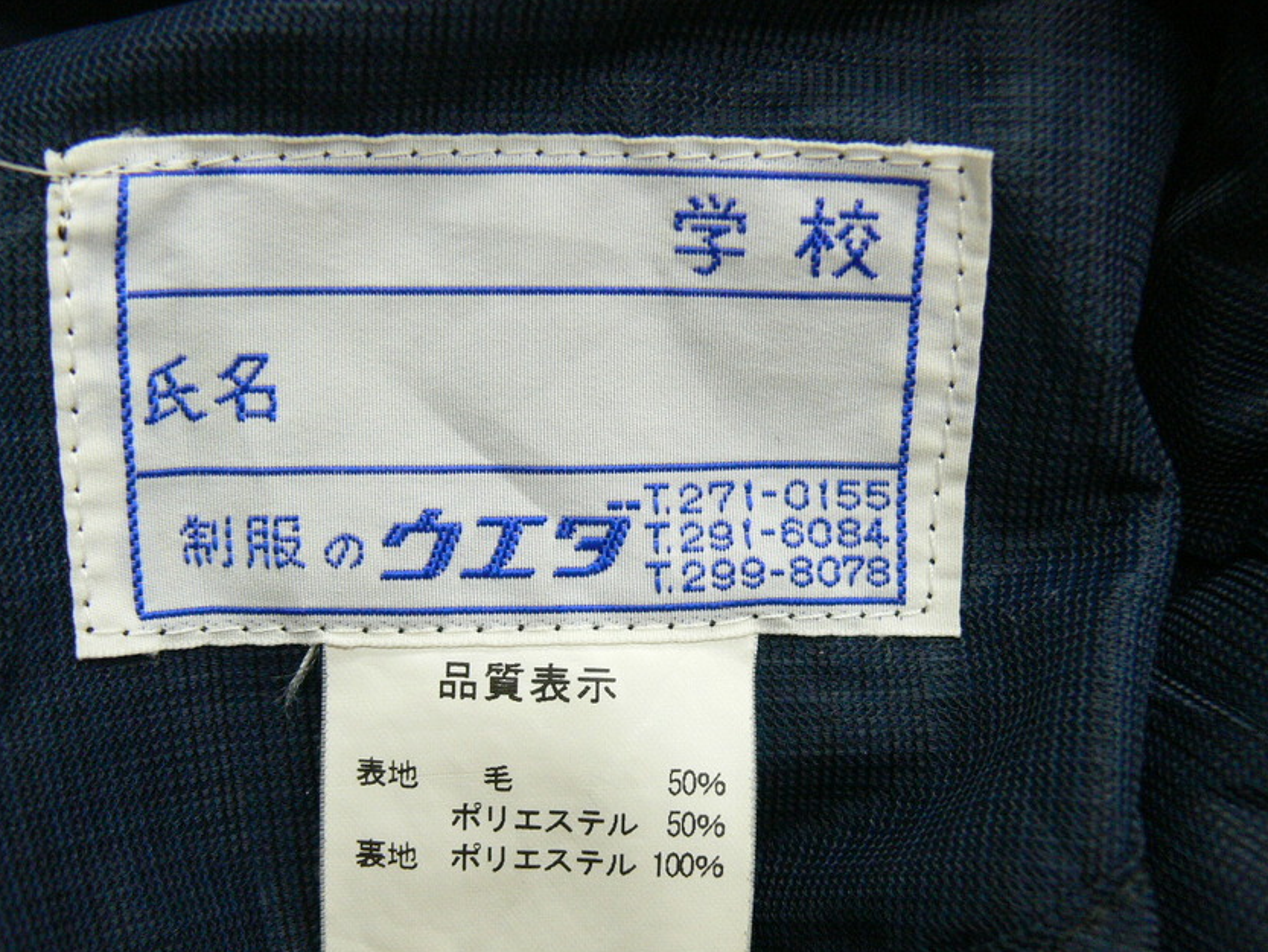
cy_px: 554
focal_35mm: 42
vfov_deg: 34.3
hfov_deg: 44.6
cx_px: 533
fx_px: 1539
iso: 200
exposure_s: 1/25
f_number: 2.8
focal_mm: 7.4
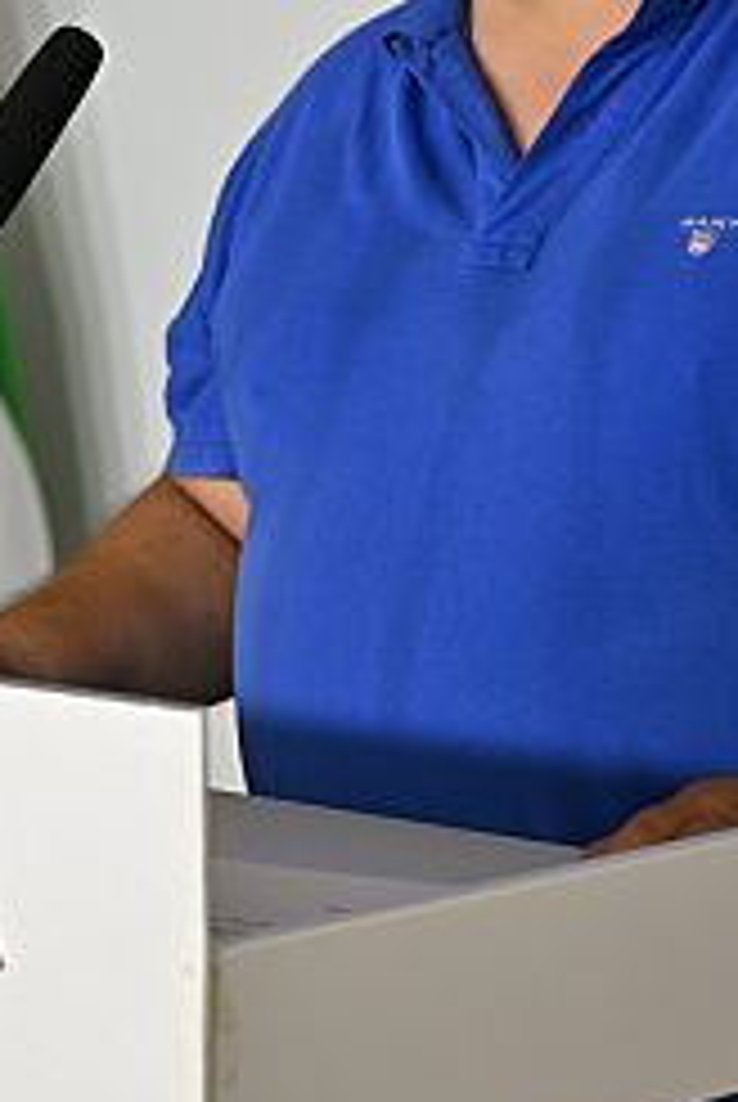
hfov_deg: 8.7
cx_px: -18
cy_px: 187
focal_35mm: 157
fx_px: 4814
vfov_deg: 13.0
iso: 400
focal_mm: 55
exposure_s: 1/160
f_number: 4
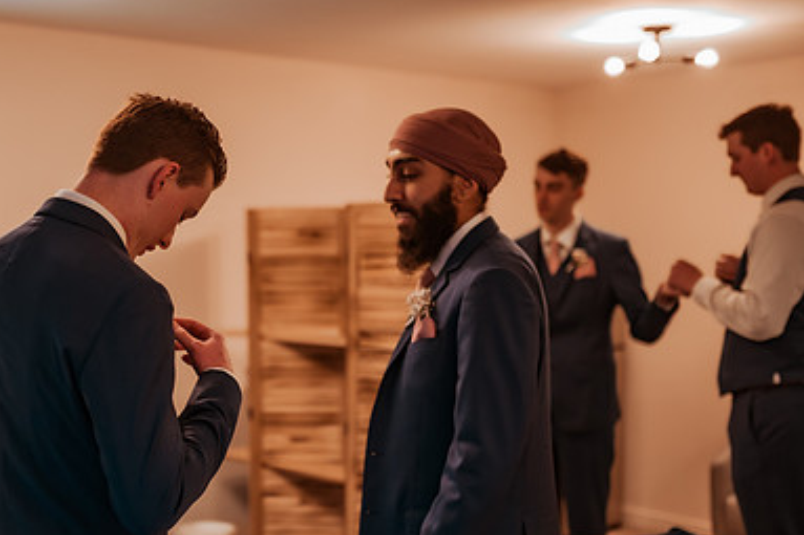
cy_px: 323
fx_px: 1183
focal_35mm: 53
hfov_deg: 37.1
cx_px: 256
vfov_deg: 25.4
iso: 1000
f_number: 1.4
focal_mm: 35
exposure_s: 1/250
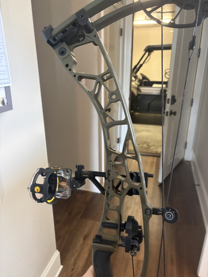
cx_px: 104
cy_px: 138
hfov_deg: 53.1
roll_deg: -0.6
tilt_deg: -21.7
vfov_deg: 67.3
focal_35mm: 26
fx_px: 208
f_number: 1.6
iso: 500
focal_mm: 5.96
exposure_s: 1/40
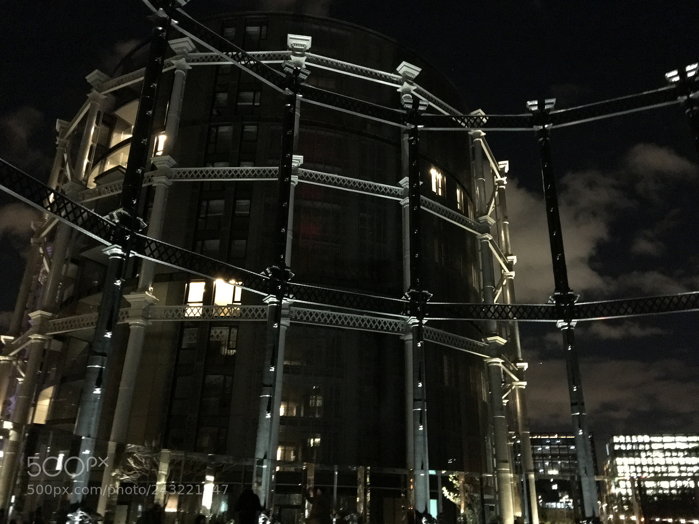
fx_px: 586
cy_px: 262
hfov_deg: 61.7
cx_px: 350
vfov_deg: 48.2
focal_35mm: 29
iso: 800
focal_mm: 4.15
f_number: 2.2
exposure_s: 1/4
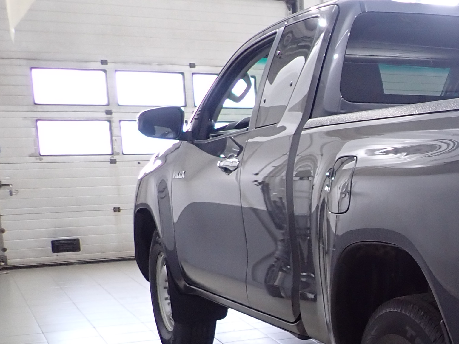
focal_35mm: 65
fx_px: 862
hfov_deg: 26.1
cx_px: 572
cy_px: 281
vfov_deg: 22.3
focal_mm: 4.5
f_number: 2
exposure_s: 1/60
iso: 200
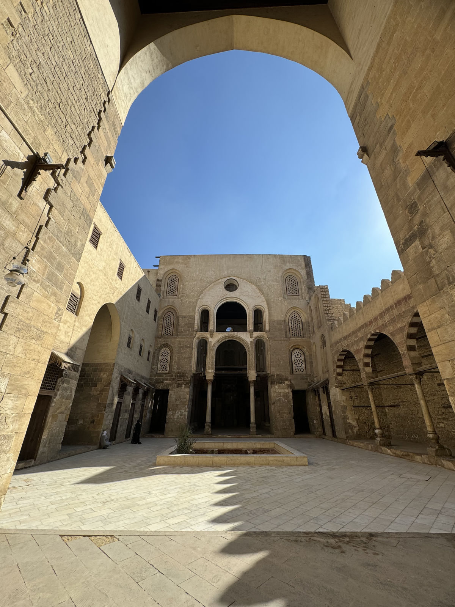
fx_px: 245
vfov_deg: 102.1
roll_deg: -1.2
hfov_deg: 85.7
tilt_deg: +24.9
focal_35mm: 14
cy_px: 304
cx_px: 228
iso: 50
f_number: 2.2
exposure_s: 1/1477
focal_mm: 2.22
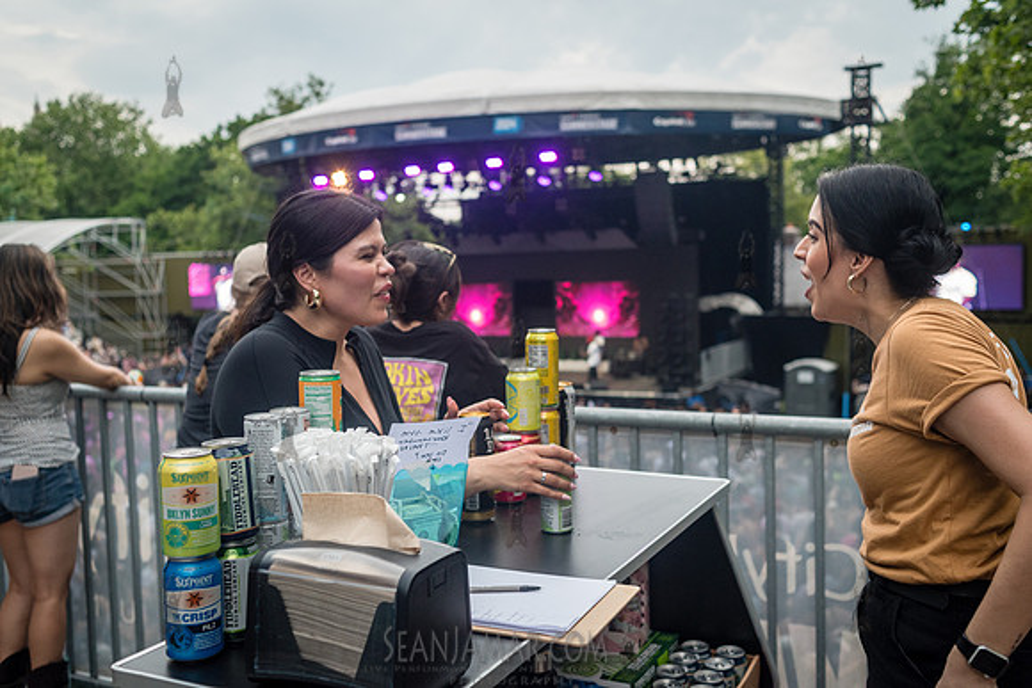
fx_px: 1004
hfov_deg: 54.4
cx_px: 516
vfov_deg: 37.9
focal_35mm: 35
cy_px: 344
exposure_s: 1/400
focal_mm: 35
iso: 1000
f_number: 3.5
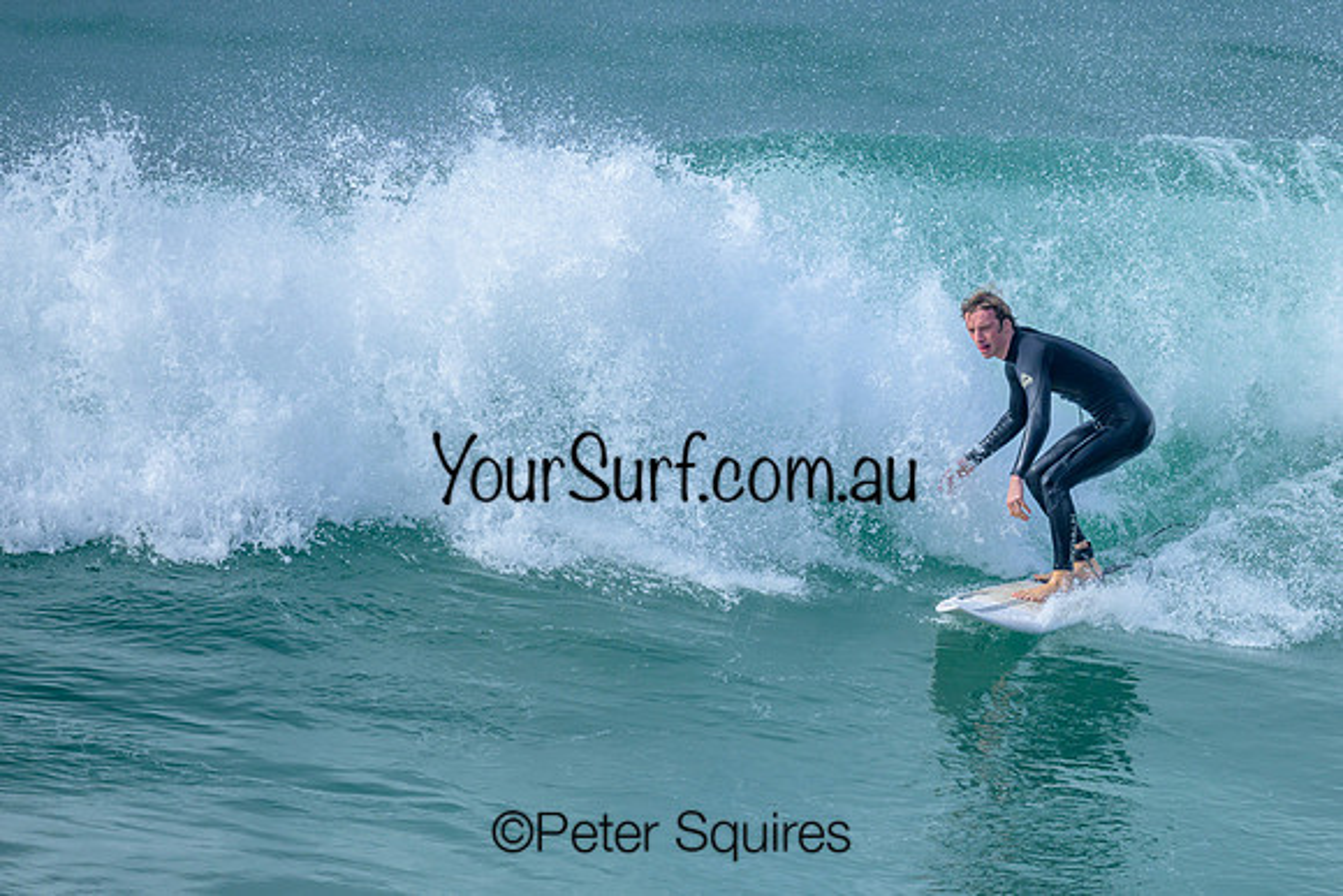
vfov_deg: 1.2
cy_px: 499
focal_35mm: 1105
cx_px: 928
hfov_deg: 1.9
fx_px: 41233
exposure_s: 1/2000
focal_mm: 800
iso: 250
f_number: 6.3
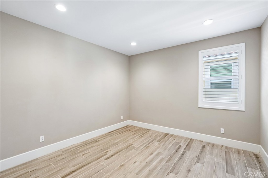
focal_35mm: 16
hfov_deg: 95.0
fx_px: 123
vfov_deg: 72.0
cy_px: 89
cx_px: 134
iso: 1000
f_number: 8
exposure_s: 1/30
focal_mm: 16.5
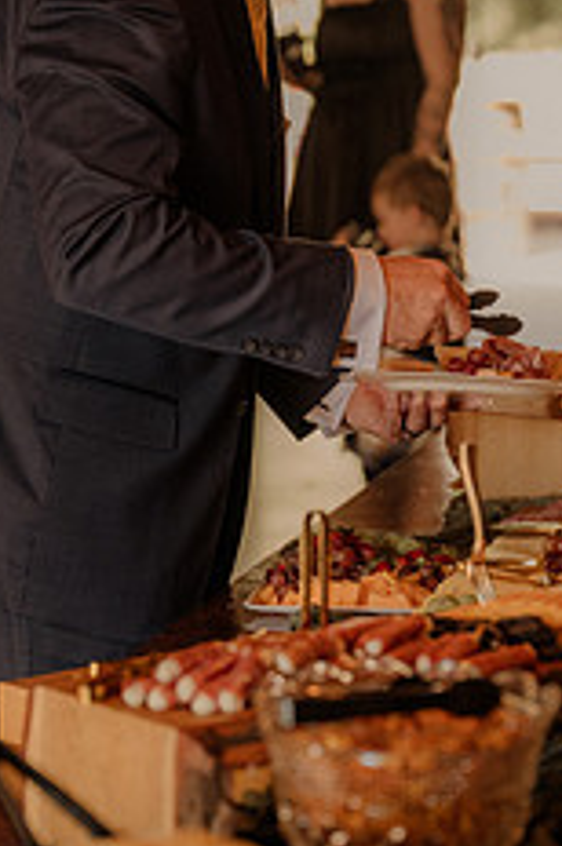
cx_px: 317
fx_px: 3194
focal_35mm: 136
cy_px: 481
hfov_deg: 10.1
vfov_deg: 15.1
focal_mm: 70
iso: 1250
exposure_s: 1/250
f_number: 3.2
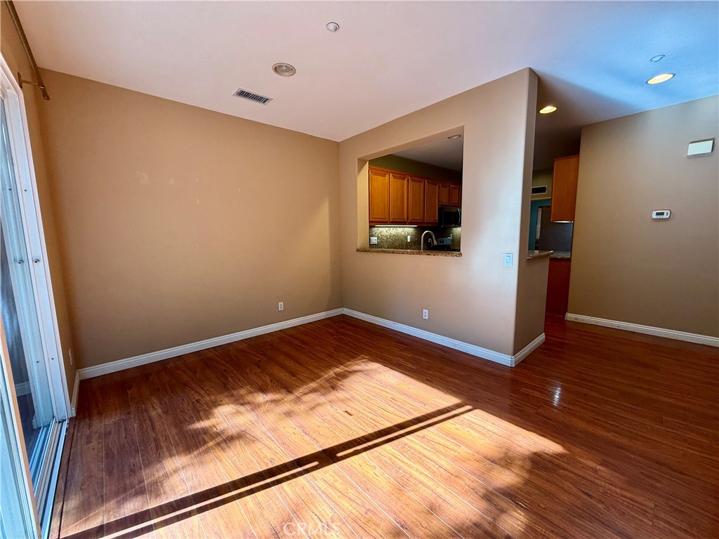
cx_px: 360
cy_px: 270
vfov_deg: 85.7
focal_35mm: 14
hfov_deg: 102.1
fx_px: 291
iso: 125
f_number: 2.2
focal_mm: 2.22
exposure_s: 1/120
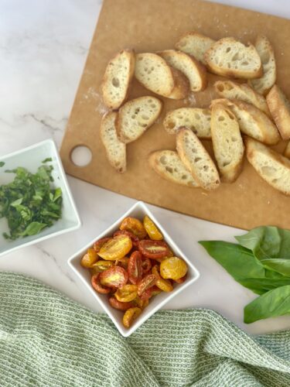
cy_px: 194
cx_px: 145
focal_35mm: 48
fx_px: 536
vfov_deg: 39.7
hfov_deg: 30.3
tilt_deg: -80.9
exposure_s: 1/489
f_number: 1.78
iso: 80
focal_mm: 6.86
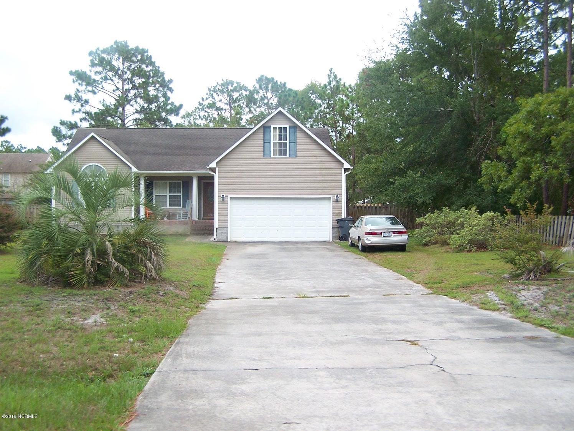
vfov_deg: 37.7
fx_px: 630
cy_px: 216
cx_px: 287
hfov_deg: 49.0
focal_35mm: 38
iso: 80
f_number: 2.8
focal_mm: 6.3
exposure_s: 1/320
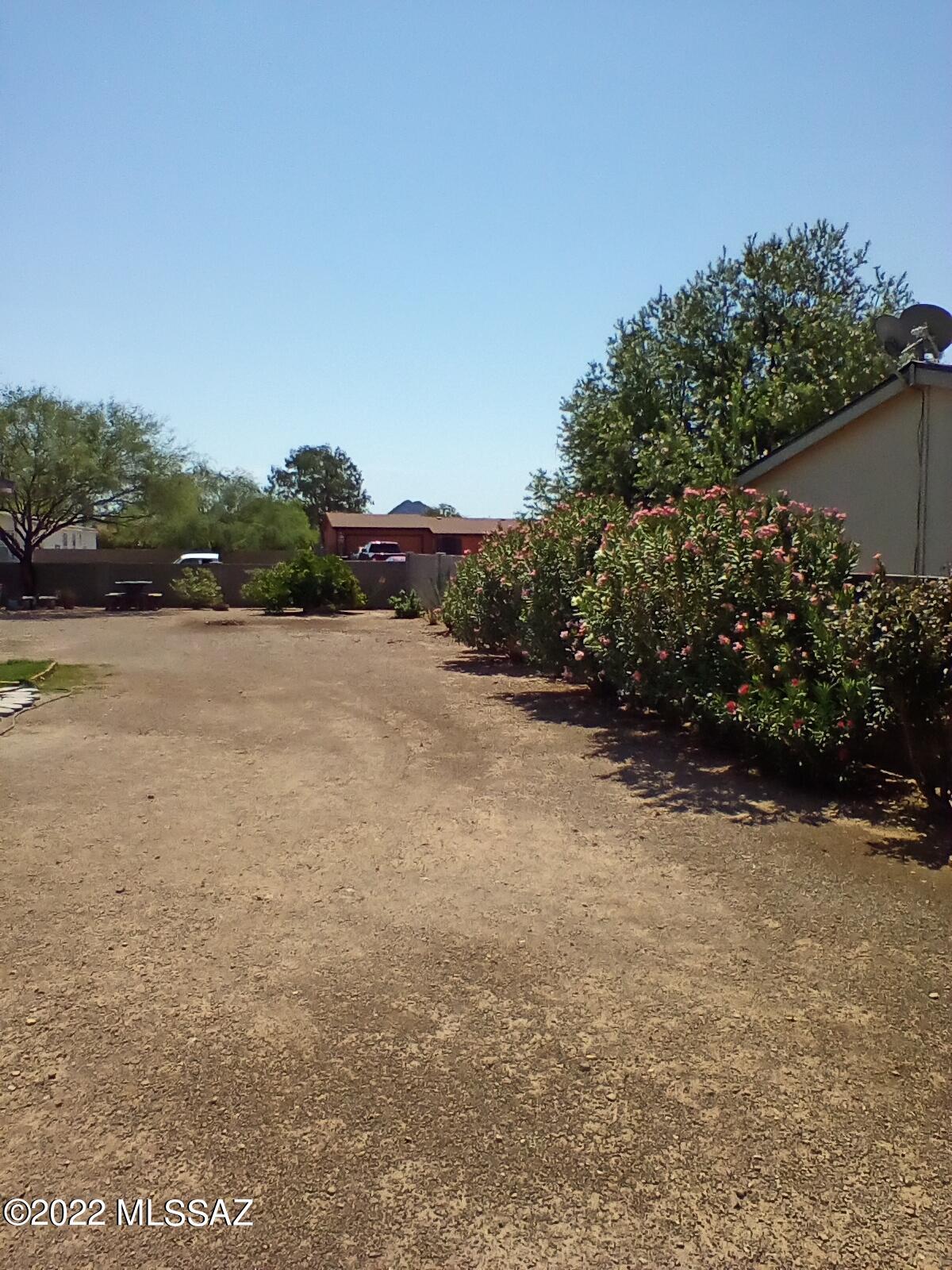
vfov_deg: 58.4
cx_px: 476
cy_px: 635
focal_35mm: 31
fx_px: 1137
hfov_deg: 45.4
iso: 100
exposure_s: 1/2392
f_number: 2.4
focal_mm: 2.38
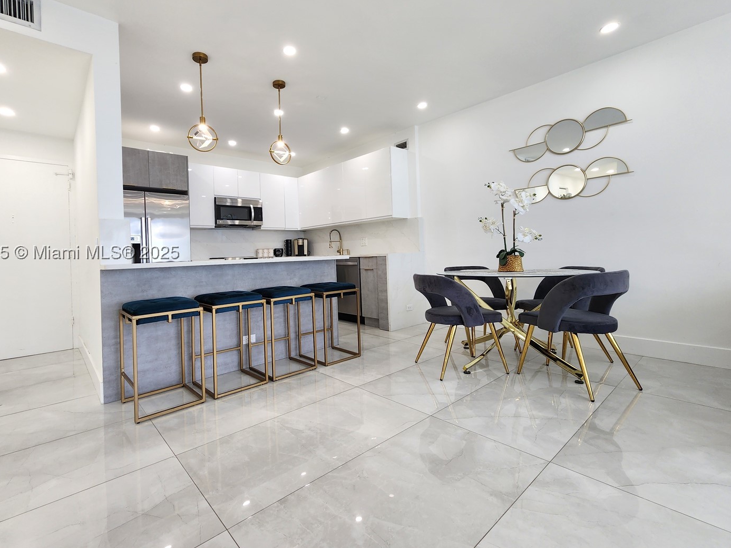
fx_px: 317
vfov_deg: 81.6
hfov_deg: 97.9
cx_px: 334
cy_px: 256
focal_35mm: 15
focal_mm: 2.2
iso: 80
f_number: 2.2
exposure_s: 1/60
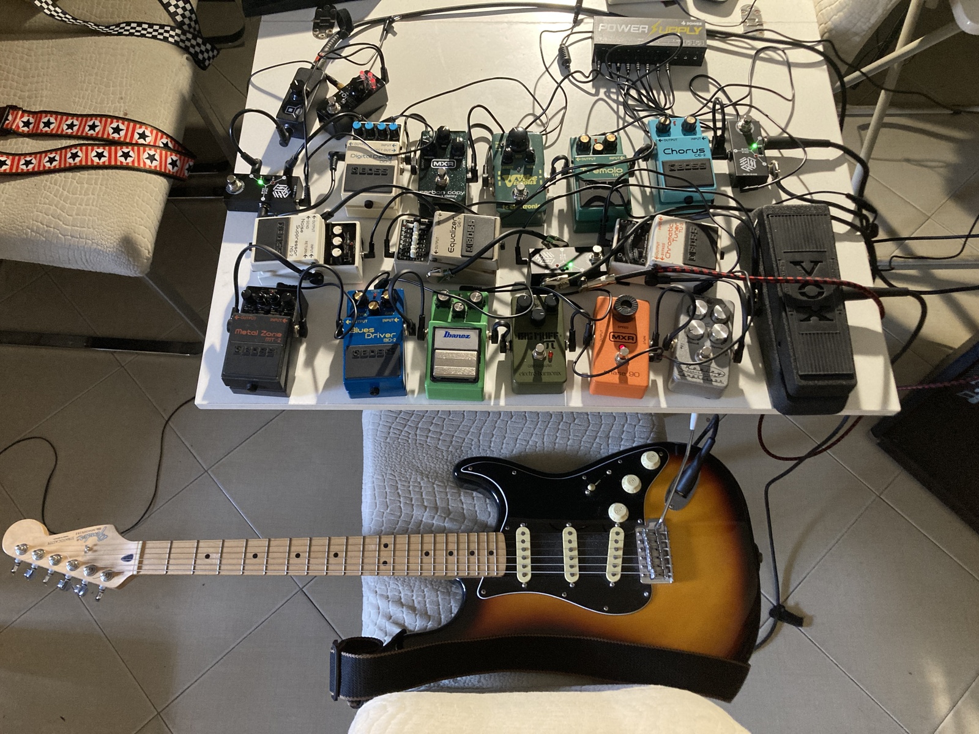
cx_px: 490
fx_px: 792
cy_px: 367
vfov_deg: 49.7
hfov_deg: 63.4
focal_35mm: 28
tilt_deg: -64.9
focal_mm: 3.99
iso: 400
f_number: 1.8
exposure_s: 1/39
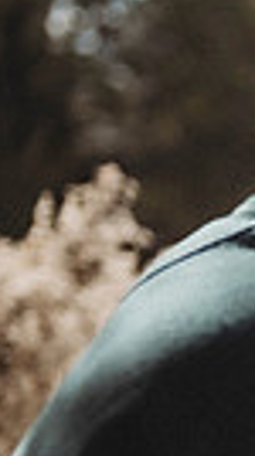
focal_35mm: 236
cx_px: 860
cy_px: 424
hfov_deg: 4.8
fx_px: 2848
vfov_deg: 9.1
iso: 100
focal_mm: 52
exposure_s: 1/1250
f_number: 2.8
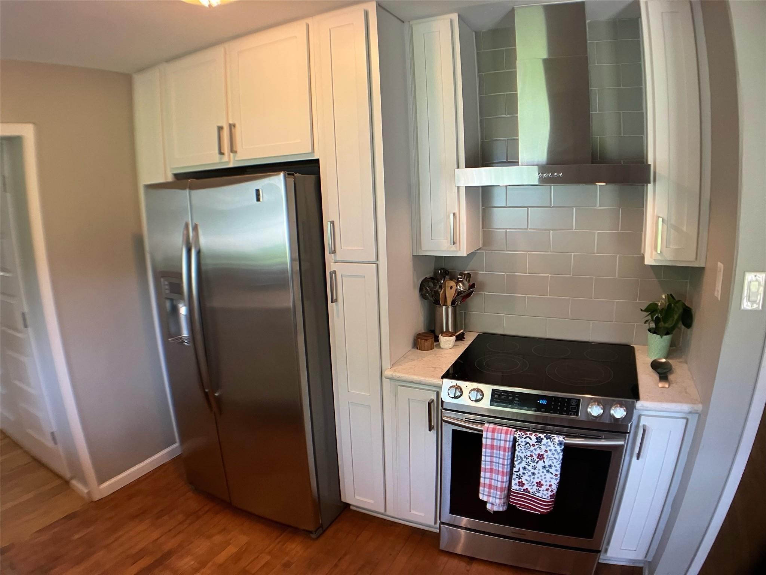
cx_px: 383
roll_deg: +1.9
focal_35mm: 28
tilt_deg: -11.8
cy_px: 288
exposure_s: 1/60
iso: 125
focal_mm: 3.99
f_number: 1.8
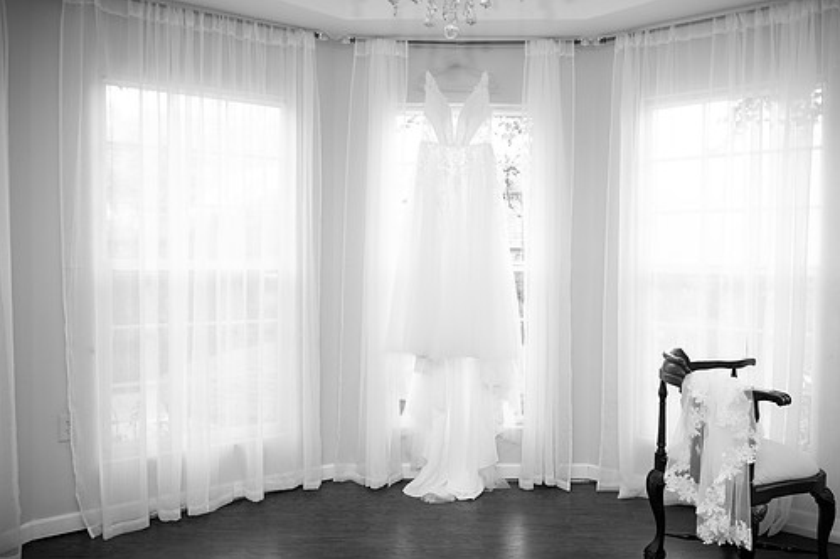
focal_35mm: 28
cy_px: 271
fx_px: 653
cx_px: 483
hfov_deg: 65.2
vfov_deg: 46.3
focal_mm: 24
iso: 640
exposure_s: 1/80
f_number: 4
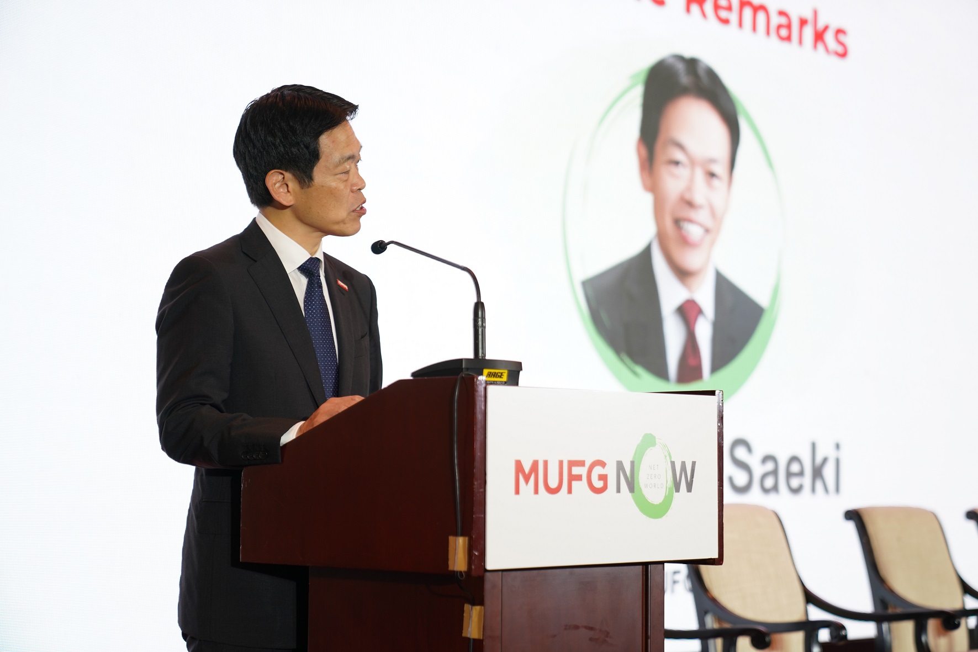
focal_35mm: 70
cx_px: 489
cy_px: 326
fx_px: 1902
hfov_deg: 28.8
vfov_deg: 19.5
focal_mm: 70
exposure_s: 1/160
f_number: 2.8
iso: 320
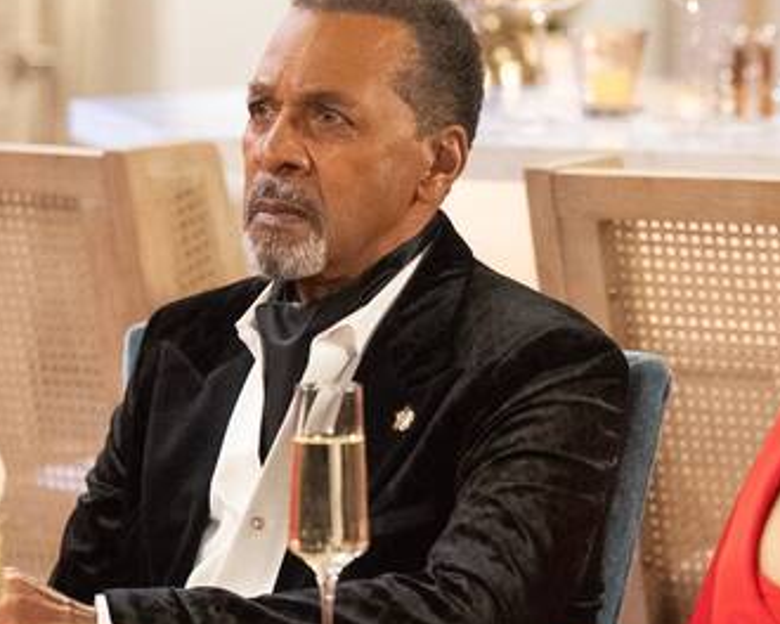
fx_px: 6141
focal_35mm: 266
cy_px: 411
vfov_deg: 5.8
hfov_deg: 7.3
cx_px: 392
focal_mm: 125
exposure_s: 1/400
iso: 10000
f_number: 2.8
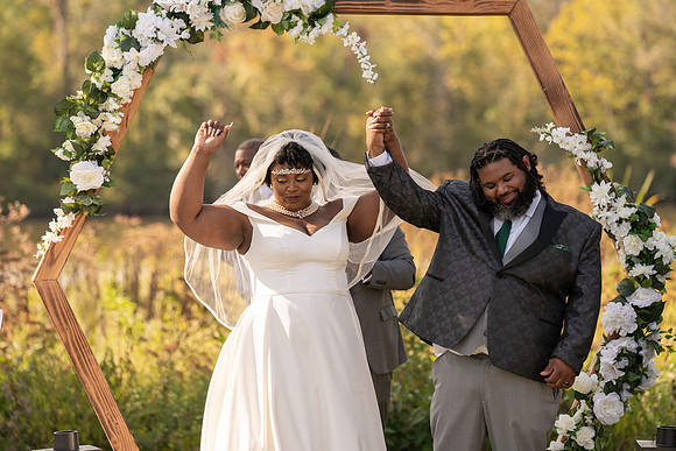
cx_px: 338
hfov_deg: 11.7
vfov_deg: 7.8
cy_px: 226
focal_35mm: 176
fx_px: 3309
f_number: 4
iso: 100
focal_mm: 173
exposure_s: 1/500
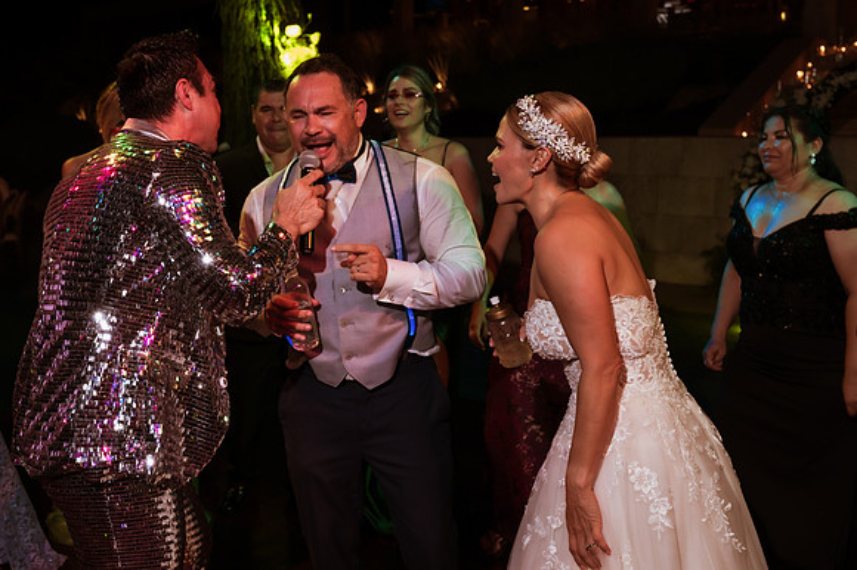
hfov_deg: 49.6
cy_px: 253
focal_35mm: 39
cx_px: 380
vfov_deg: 34.2
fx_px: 926
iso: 1600
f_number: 5.6
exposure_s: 1/100
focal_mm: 35
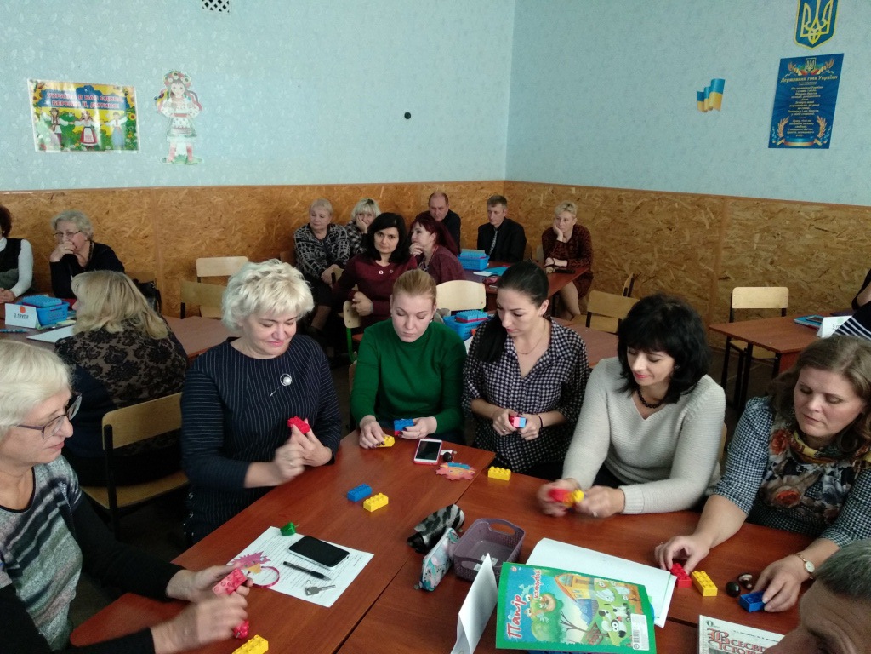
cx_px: 436
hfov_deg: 67.3
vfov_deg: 53.1
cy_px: 327
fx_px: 654
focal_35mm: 26
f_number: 2.2
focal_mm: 3.81
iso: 800
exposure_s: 1/25
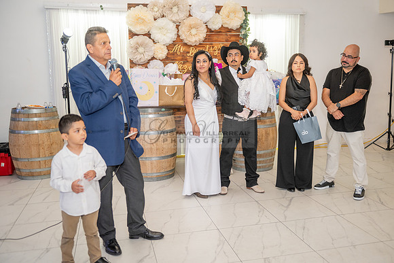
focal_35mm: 35
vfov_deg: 37.9
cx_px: 197
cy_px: 132
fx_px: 383
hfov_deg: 54.4
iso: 800
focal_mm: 35
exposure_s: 1/160
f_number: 3.2
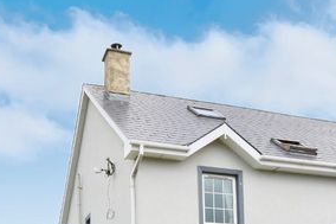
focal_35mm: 38
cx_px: 72
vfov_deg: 30.9
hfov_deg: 48.2
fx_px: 354
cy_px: 251
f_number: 11
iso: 400
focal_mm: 10
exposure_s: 1/500
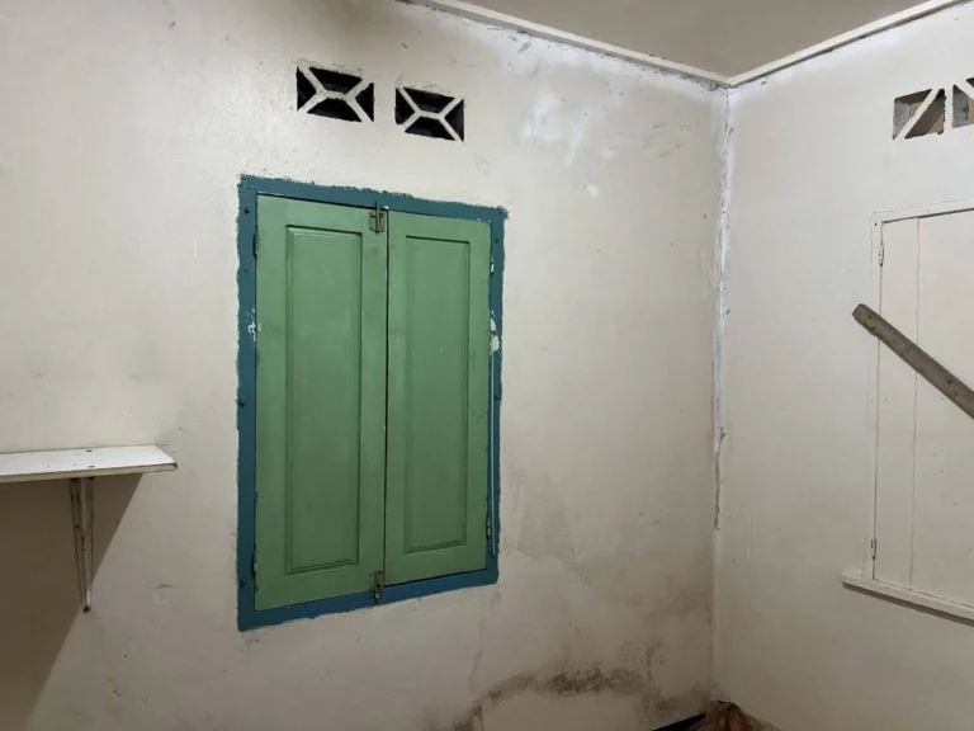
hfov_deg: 67.3
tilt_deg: -1.9
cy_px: 366
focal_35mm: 26
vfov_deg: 53.1
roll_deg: -0.4
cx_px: 487
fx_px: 732
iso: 400
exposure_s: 1/60
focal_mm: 5.7
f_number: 1.5
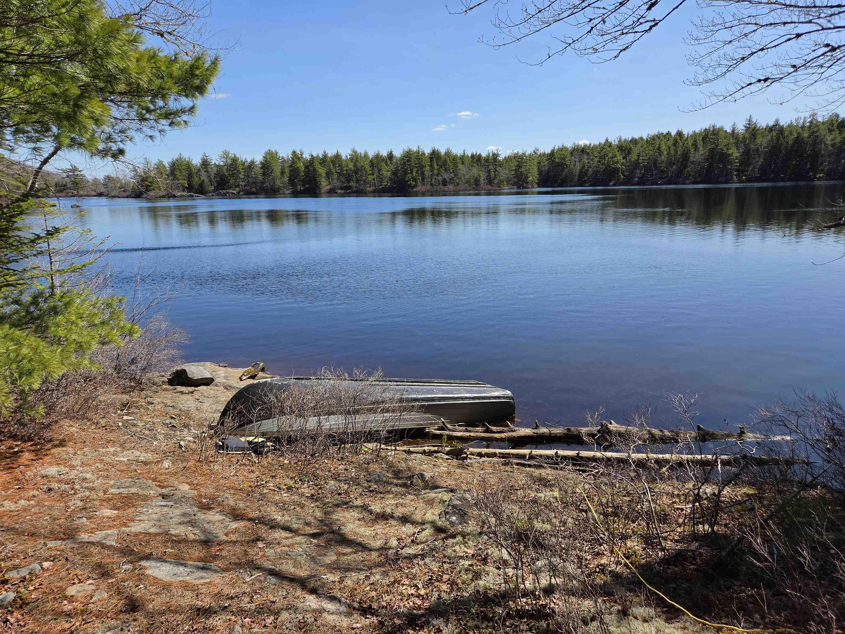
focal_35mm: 23
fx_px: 561
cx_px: 422
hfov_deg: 73.9
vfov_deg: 58.9
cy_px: 317
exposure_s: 1/3999
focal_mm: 5.4
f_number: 1.8
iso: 80
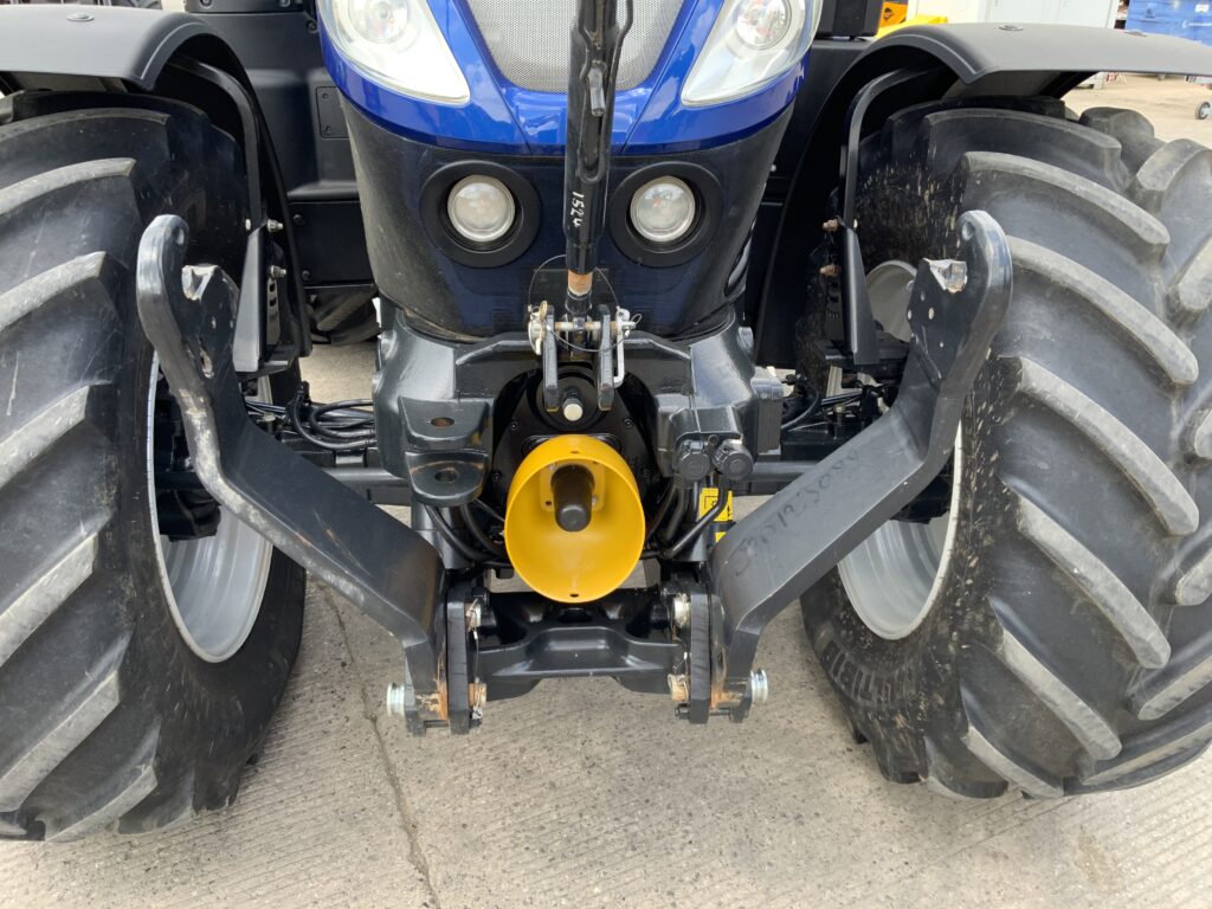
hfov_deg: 61.7
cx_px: 606
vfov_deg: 48.2
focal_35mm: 29
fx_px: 1015
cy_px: 454
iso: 20
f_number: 1.8
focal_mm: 3
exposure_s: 1/122
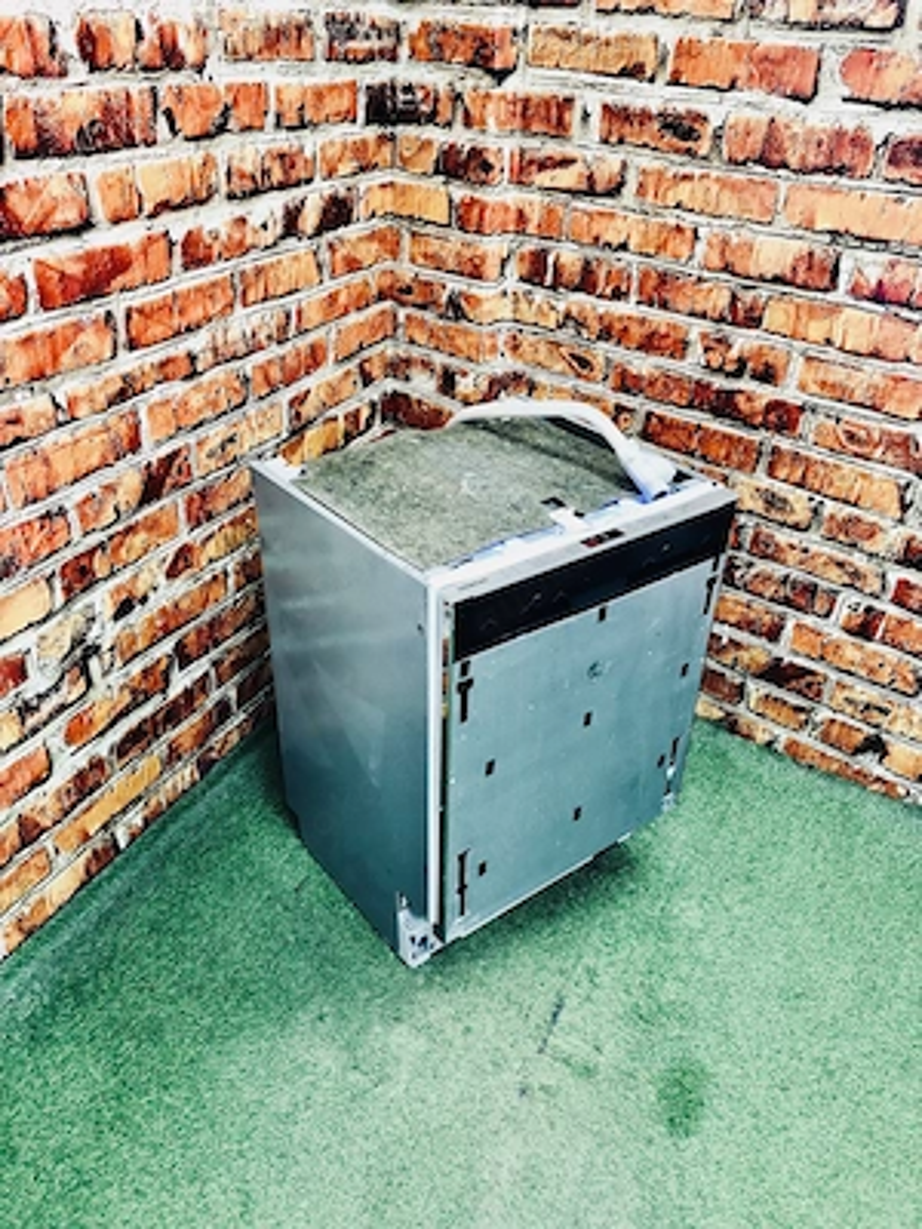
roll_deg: -1.9
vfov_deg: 63.4
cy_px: 614
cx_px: 461
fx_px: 994
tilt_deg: -32.8
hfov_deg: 49.7
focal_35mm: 28
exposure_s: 1/15
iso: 64
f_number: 1.8
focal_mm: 3.99
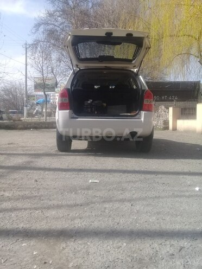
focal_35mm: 31
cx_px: 101
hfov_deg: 45.4
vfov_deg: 58.4
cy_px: 134
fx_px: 241
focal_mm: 3.3
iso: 50
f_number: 2.2
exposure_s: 1/984
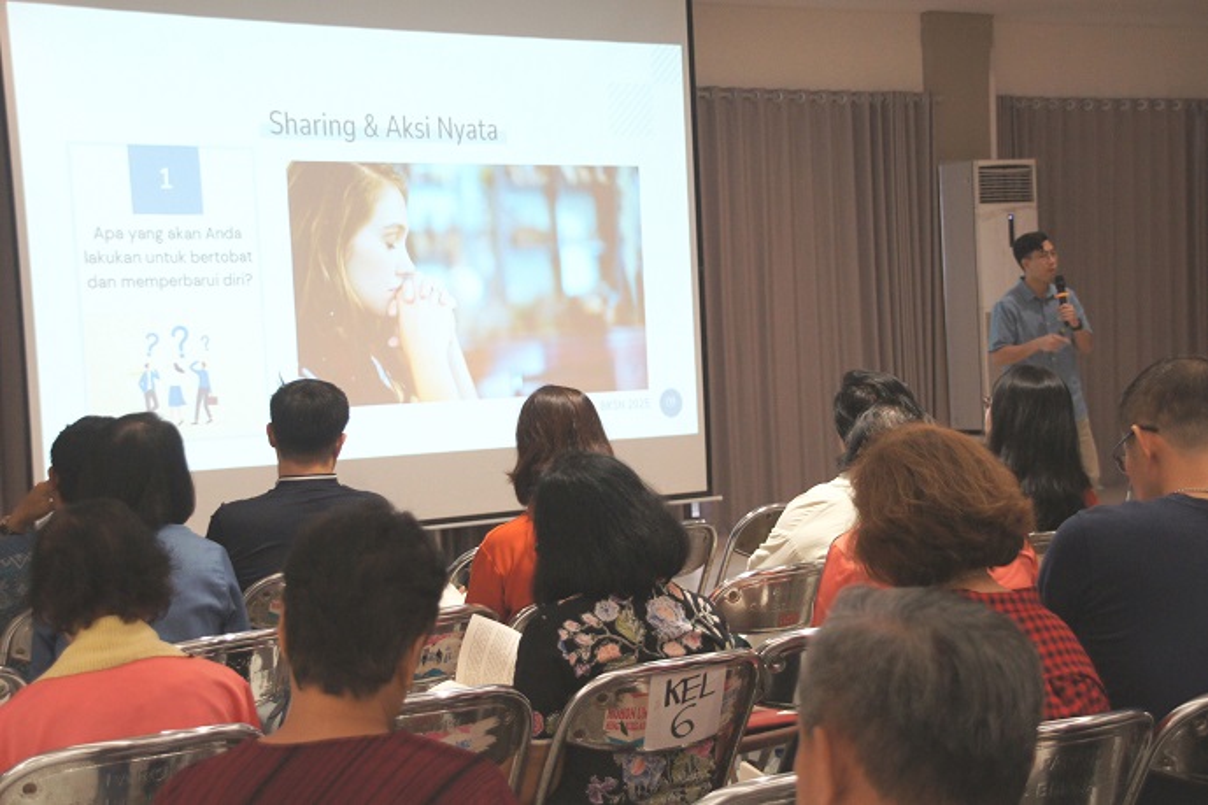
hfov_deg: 33.4
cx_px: 604
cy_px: 402
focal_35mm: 60
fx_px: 2013
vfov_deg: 22.6
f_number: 4.5
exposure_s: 1/60
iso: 1600
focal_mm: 40
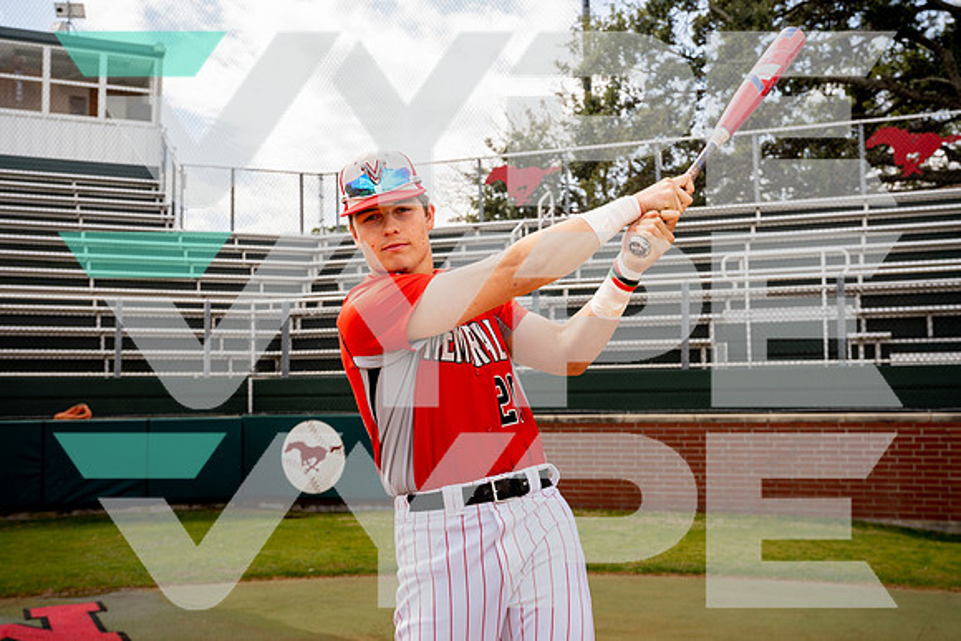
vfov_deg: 31.2
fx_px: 1148
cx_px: 480
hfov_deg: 45.4
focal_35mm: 43
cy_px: 320
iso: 200
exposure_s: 1/250
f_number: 7.1
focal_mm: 43
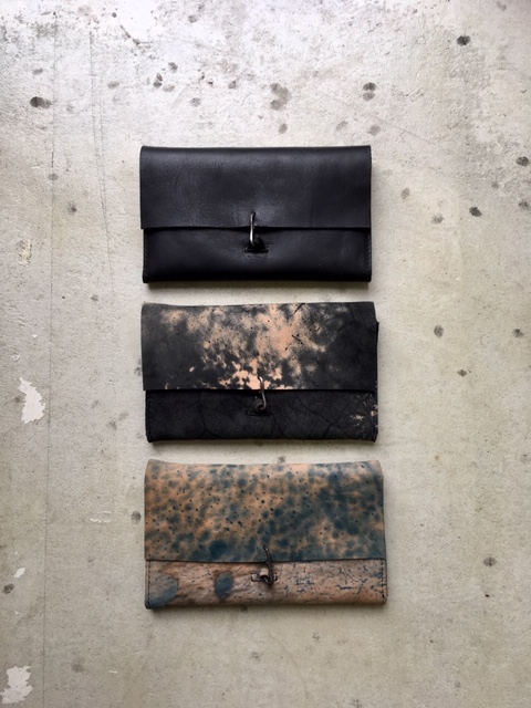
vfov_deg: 61.7
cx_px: 266
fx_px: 593
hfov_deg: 48.2
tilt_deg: -85.8
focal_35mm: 29
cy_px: 354
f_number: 2.2
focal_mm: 4.15
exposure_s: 1/40
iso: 25
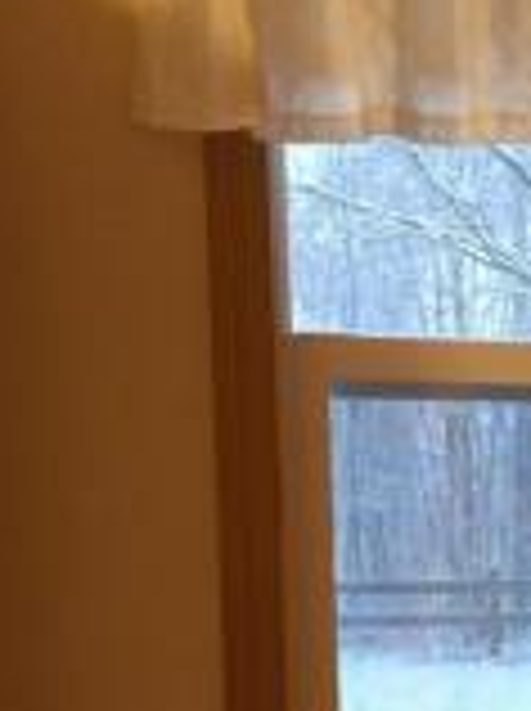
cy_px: 1174
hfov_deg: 10.1
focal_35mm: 141
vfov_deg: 13.0
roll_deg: -0.8
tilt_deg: -11.2
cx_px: 850
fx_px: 2892
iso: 40
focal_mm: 4.15
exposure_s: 1/15
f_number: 2.2
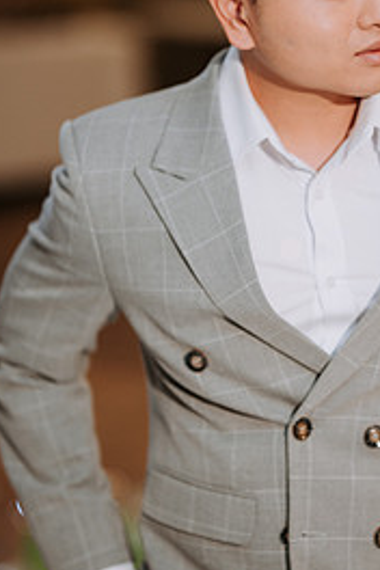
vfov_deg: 14.1
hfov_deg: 9.4
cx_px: 311
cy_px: 207
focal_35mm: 145
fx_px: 2296
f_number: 1.4
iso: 640
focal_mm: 85
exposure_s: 1/500
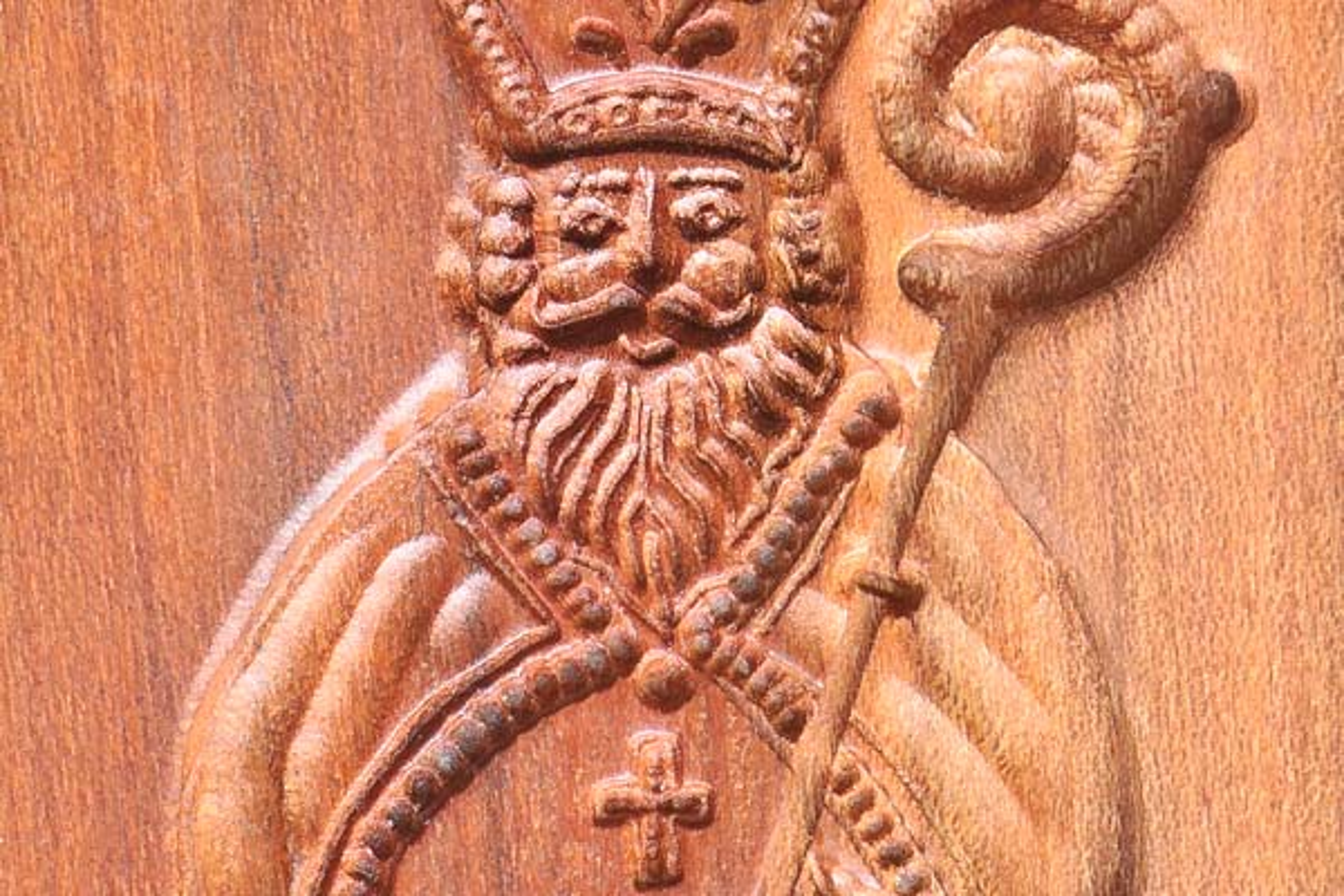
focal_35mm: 128
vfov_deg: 10.8
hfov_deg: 16.1
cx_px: 672
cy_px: 448
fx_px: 4760
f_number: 8
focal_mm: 85
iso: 200
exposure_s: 1/6
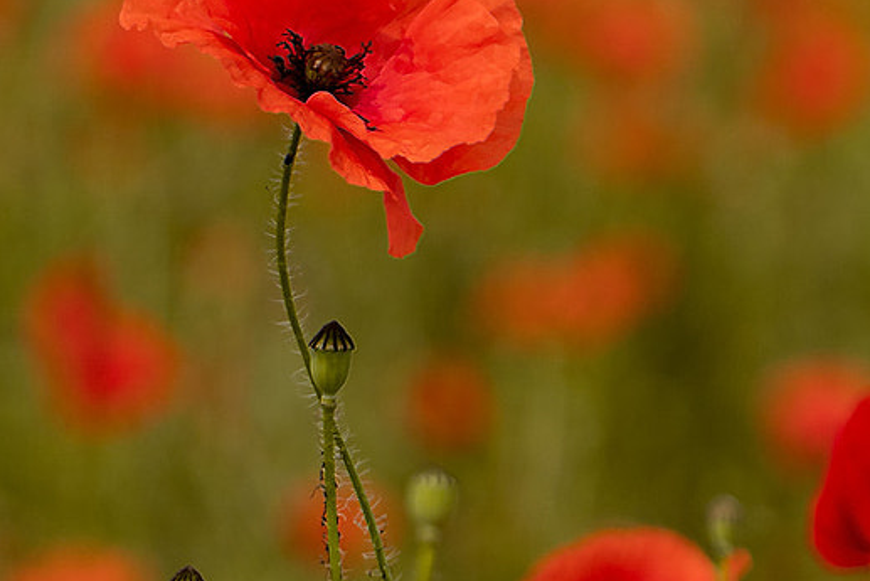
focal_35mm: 469
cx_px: 739
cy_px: 485
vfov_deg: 2.9
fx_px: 11326
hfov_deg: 4.4
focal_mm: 101
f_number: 4
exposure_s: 1/1000
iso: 100
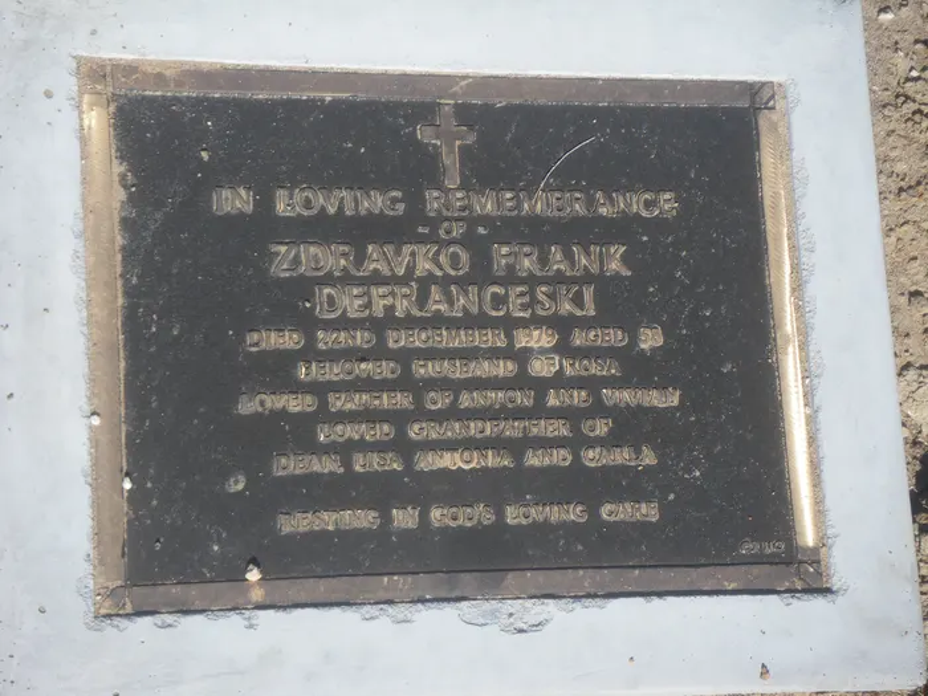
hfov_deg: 20.9
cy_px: 348
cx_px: 464
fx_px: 2520
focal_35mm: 94
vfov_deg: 15.7
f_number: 5
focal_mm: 16.7
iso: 50
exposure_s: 1/250
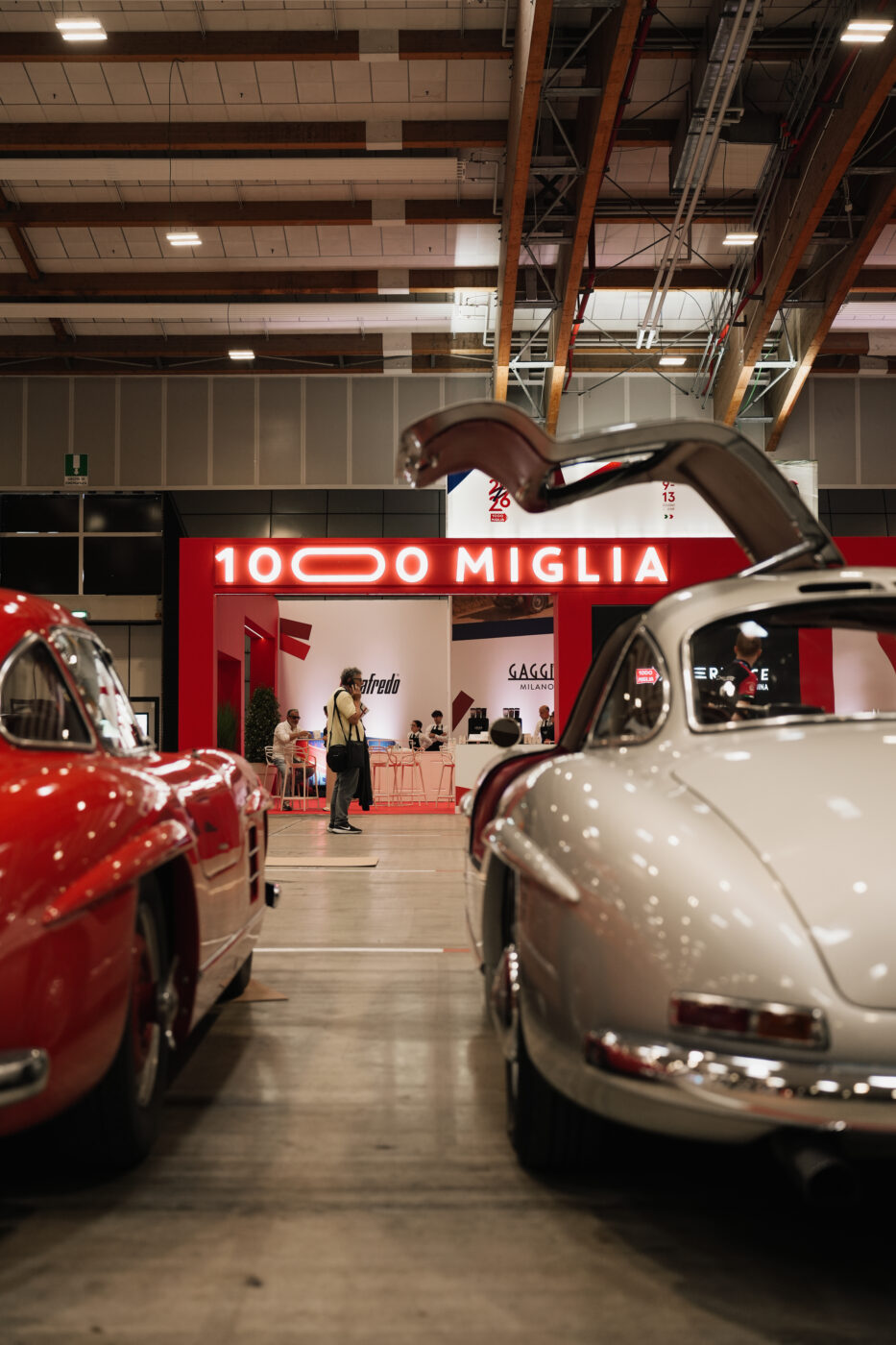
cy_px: 672
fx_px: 1606
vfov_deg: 45.4
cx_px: 448
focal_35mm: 43
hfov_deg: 31.2
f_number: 2.8
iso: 500
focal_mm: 43
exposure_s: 1/80
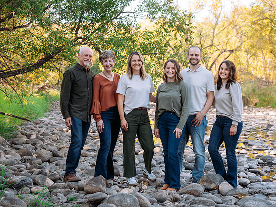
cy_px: 104
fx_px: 604
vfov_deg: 19.4
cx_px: 138
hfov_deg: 25.7
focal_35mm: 76
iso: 800
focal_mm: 70
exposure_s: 1/200
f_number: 5
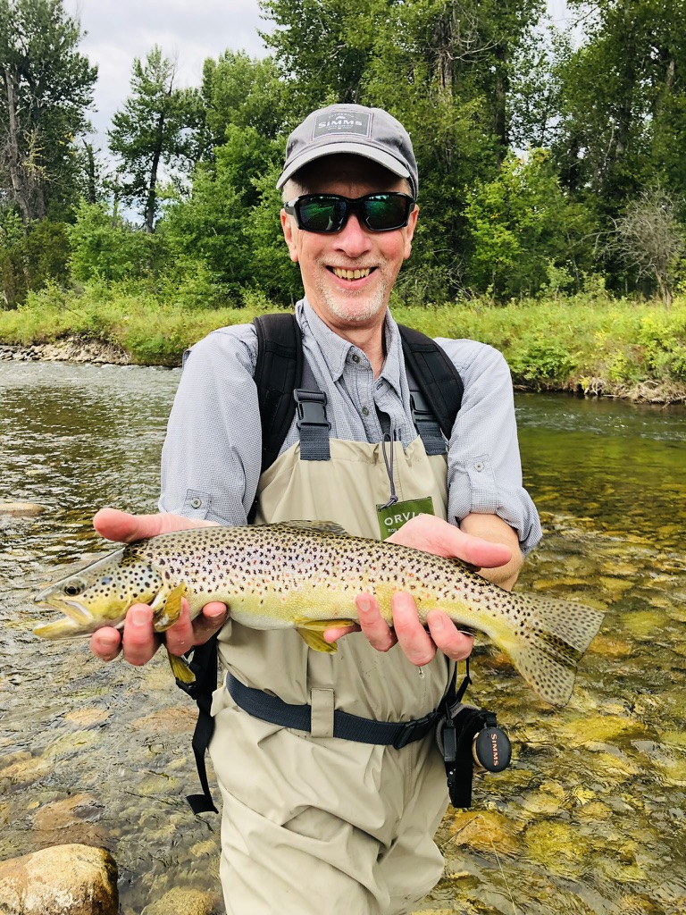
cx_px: 343
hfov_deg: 49.7
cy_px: 458
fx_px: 740
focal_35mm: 28
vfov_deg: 63.4
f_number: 1.8
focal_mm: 3.99
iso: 20
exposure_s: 1/378
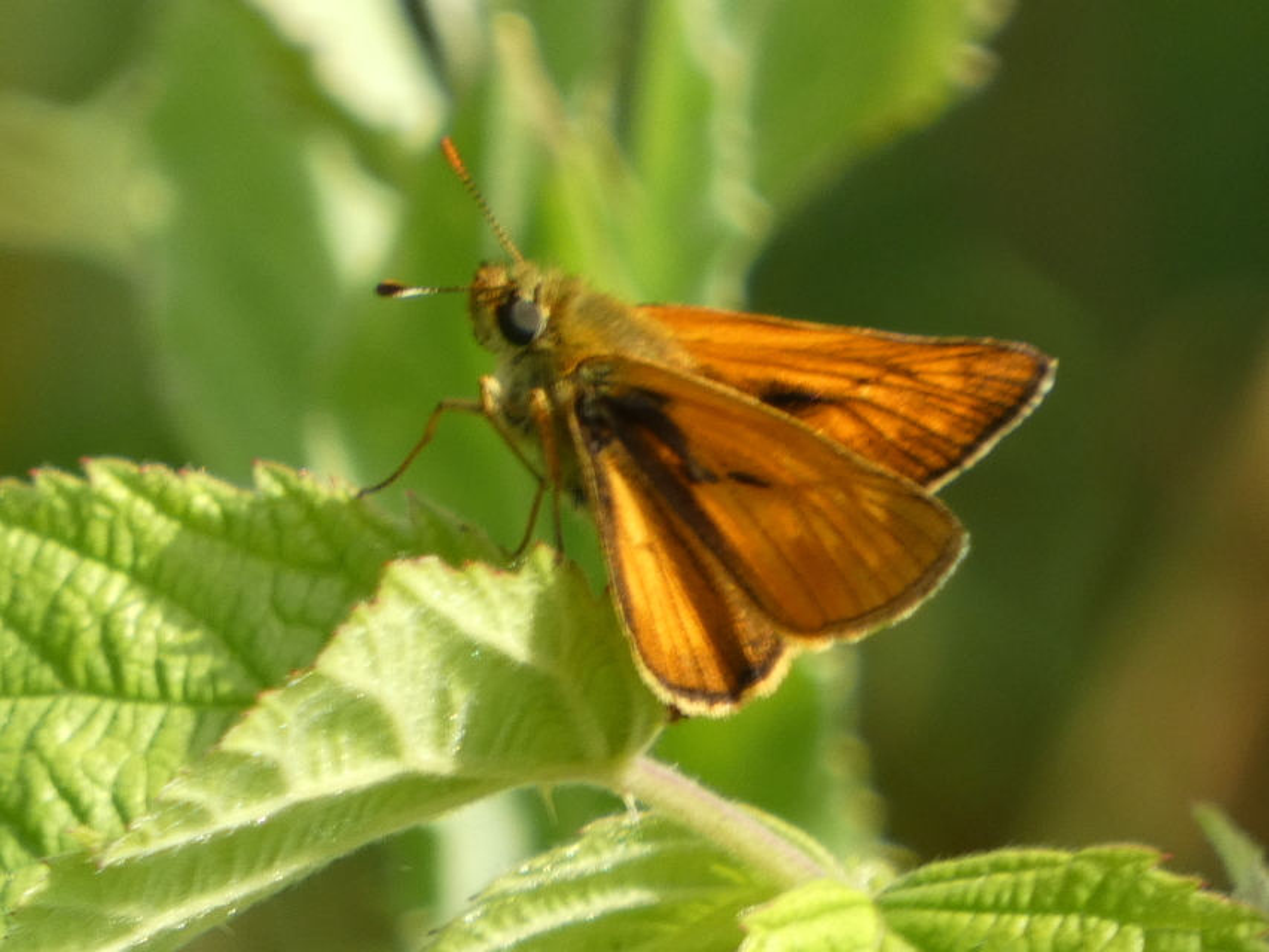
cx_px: 634
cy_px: 476
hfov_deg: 1.7
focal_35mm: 1200
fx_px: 43997
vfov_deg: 1.2
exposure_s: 1/125
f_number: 5.9
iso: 125
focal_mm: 215
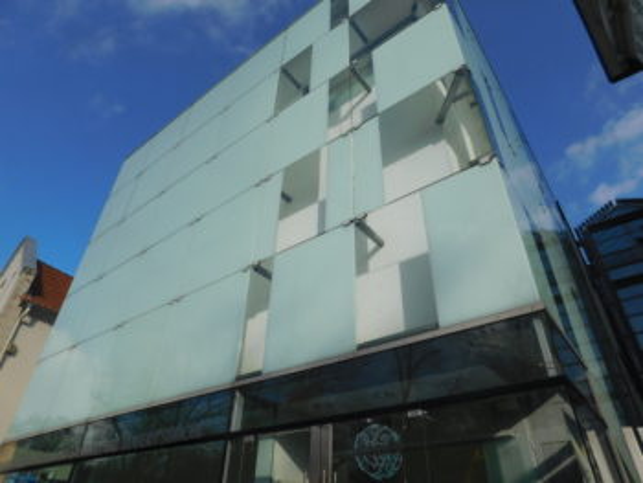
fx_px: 428
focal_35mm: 23
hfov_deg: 73.9
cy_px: 242
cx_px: 322
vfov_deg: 58.9
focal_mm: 4
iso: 125
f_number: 6
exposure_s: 1/800
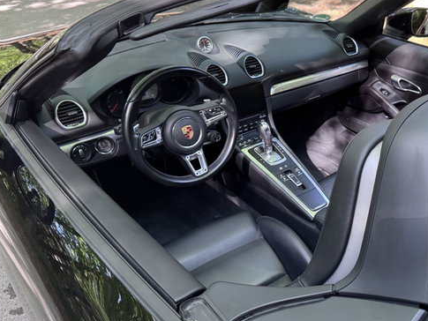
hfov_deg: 47.5
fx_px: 470
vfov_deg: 37.7
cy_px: 160
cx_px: 312
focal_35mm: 38
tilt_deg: -32.3
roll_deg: -2.2
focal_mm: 6.76
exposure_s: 1/60
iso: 250
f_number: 1.78
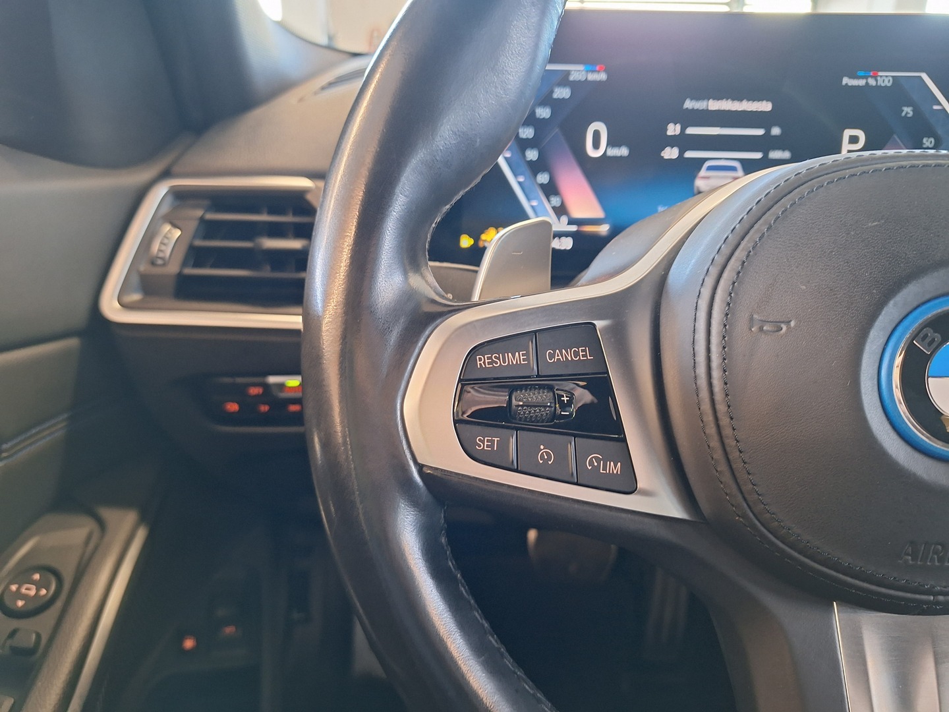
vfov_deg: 58.9
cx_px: 474
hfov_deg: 73.9
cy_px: 356
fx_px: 631
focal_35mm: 23
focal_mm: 5.54
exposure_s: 1/25
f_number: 1.8
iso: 250
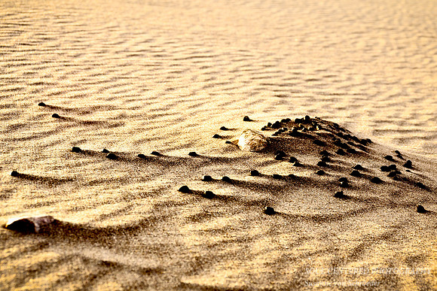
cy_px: 146
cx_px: 218
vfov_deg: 14.7
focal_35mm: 93
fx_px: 1129
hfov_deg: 21.9
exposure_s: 1/125
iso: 200
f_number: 8
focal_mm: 62
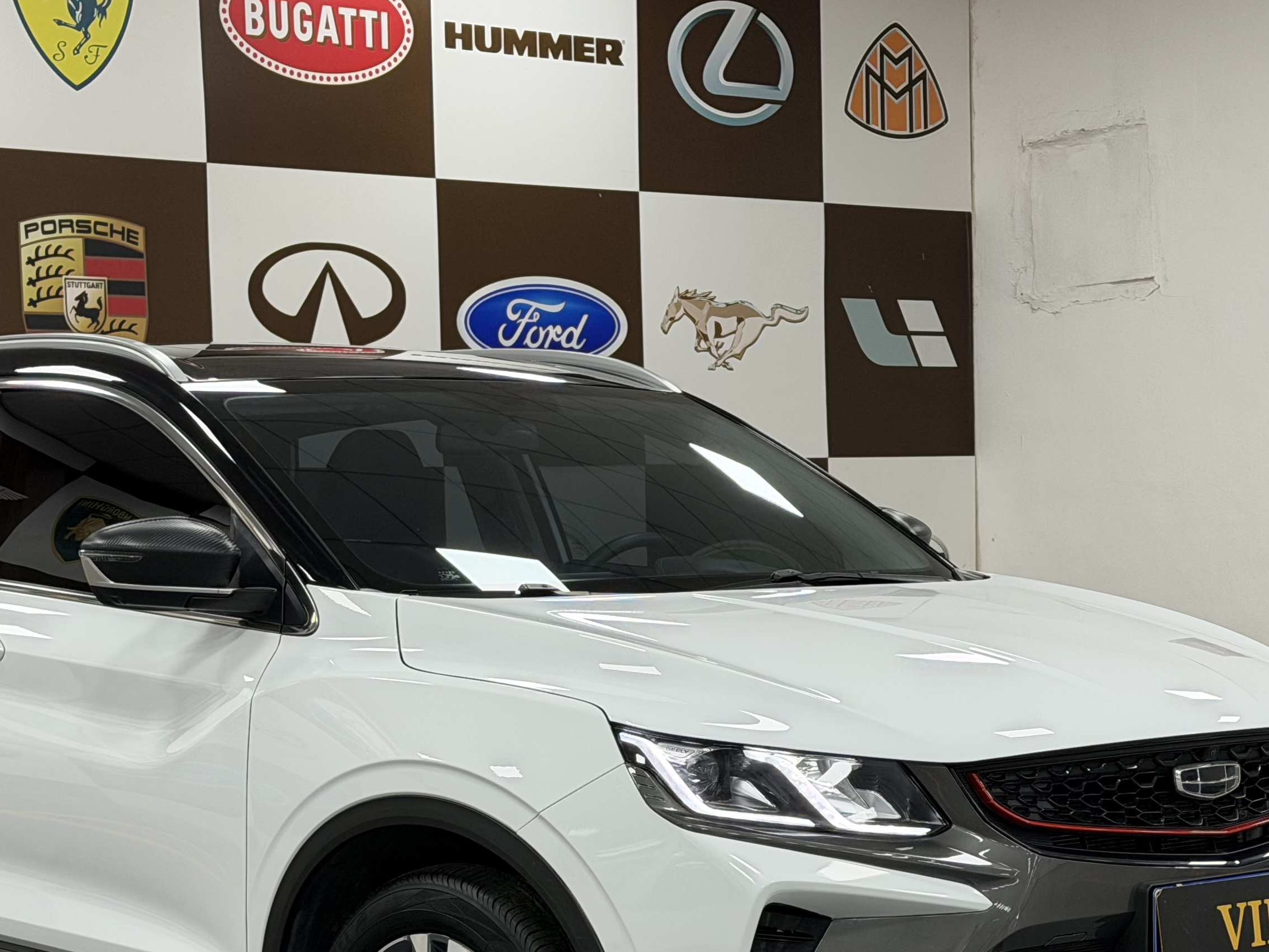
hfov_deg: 23.0
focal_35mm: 85
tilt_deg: -3.8
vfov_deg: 17.2
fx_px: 3116
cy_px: 771
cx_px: 514
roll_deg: +3.1
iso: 100
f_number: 1.78
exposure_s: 1/50
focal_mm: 6.76
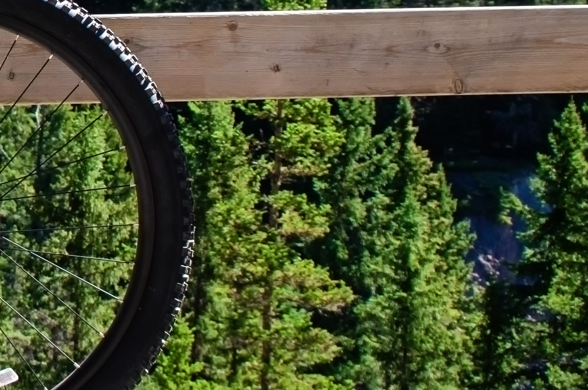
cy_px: -84
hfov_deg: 13.9
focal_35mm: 140
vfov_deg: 9.6
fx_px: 2282
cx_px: -267
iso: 400
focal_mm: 28
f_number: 9
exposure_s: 1/320
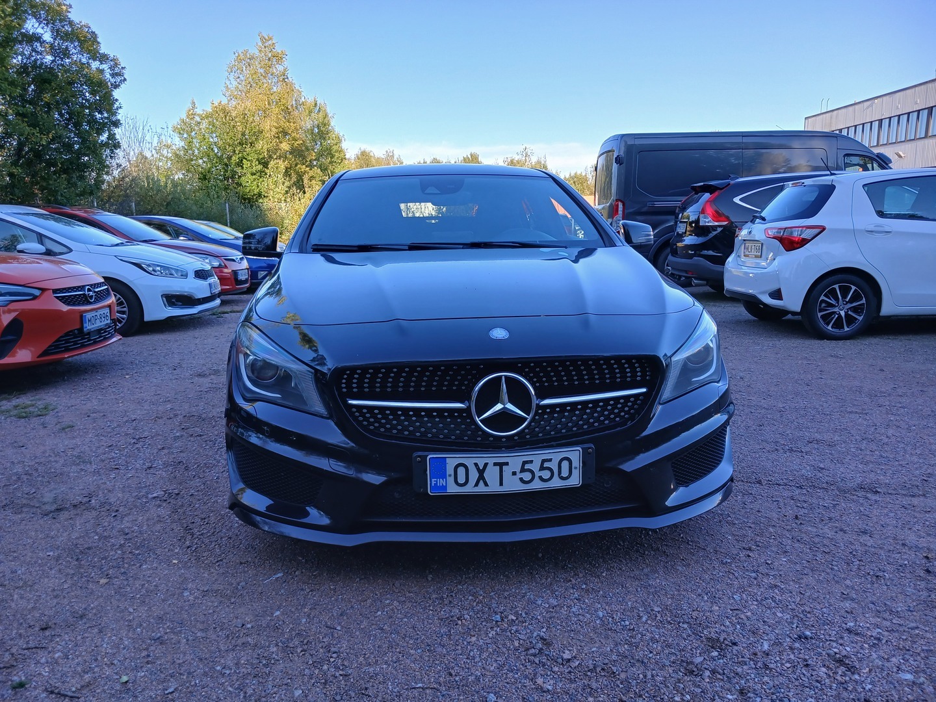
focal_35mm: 27
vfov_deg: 51.4
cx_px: 468
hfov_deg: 65.3
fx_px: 730
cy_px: 351
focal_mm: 3.98
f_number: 1.8
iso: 20
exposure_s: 1/102
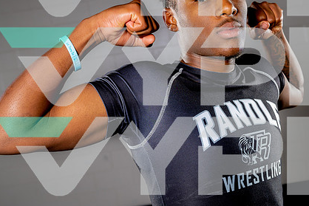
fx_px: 524
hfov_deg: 32.8
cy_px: 67
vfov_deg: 22.2
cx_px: 186
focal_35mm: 61
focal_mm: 44
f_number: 5.6
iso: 320
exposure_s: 1/250
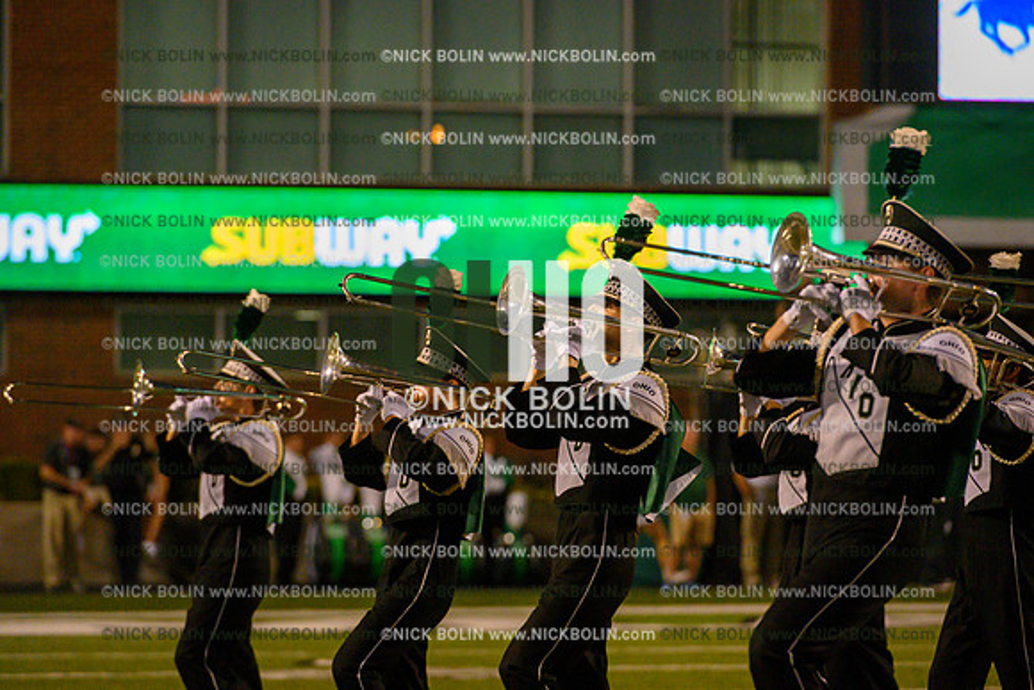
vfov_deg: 6.9
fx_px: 5746
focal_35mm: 200
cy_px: 345
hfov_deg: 10.3
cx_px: 517
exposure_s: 1/1600
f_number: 4
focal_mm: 200
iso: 10000
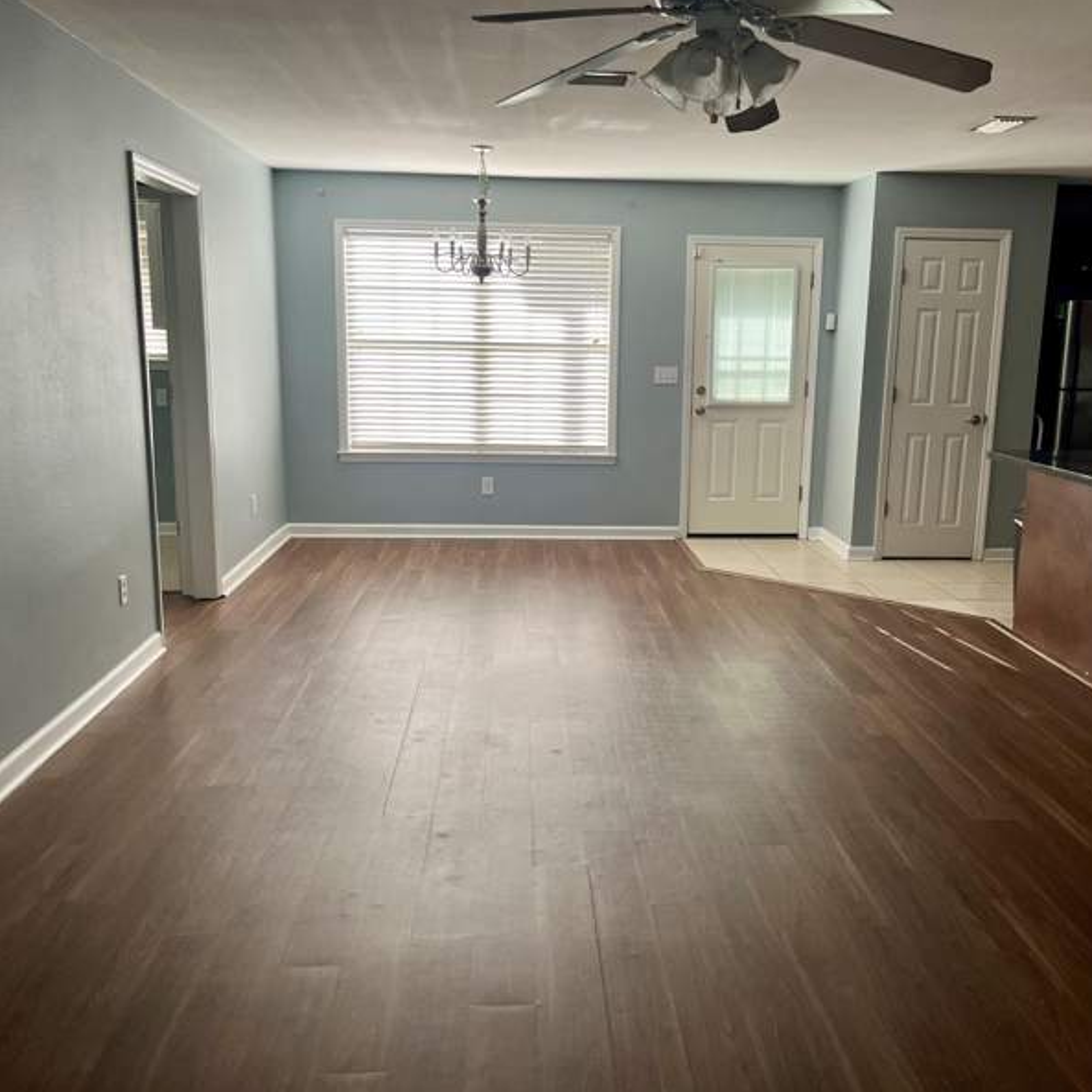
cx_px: 587
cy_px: 543
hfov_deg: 52.5
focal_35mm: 31
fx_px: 1106
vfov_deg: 52.5
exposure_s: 1/121
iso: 100
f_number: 1.6
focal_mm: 5.1
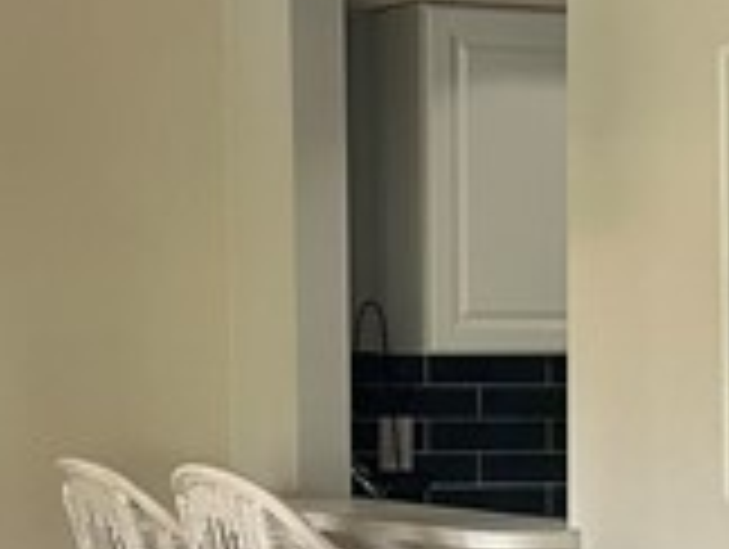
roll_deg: +0.5
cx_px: 711
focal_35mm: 164
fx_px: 3459
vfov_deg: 9.0
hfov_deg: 11.9
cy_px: 540
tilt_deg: -4.1
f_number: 1.5
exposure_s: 1/121
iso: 80
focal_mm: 5.7
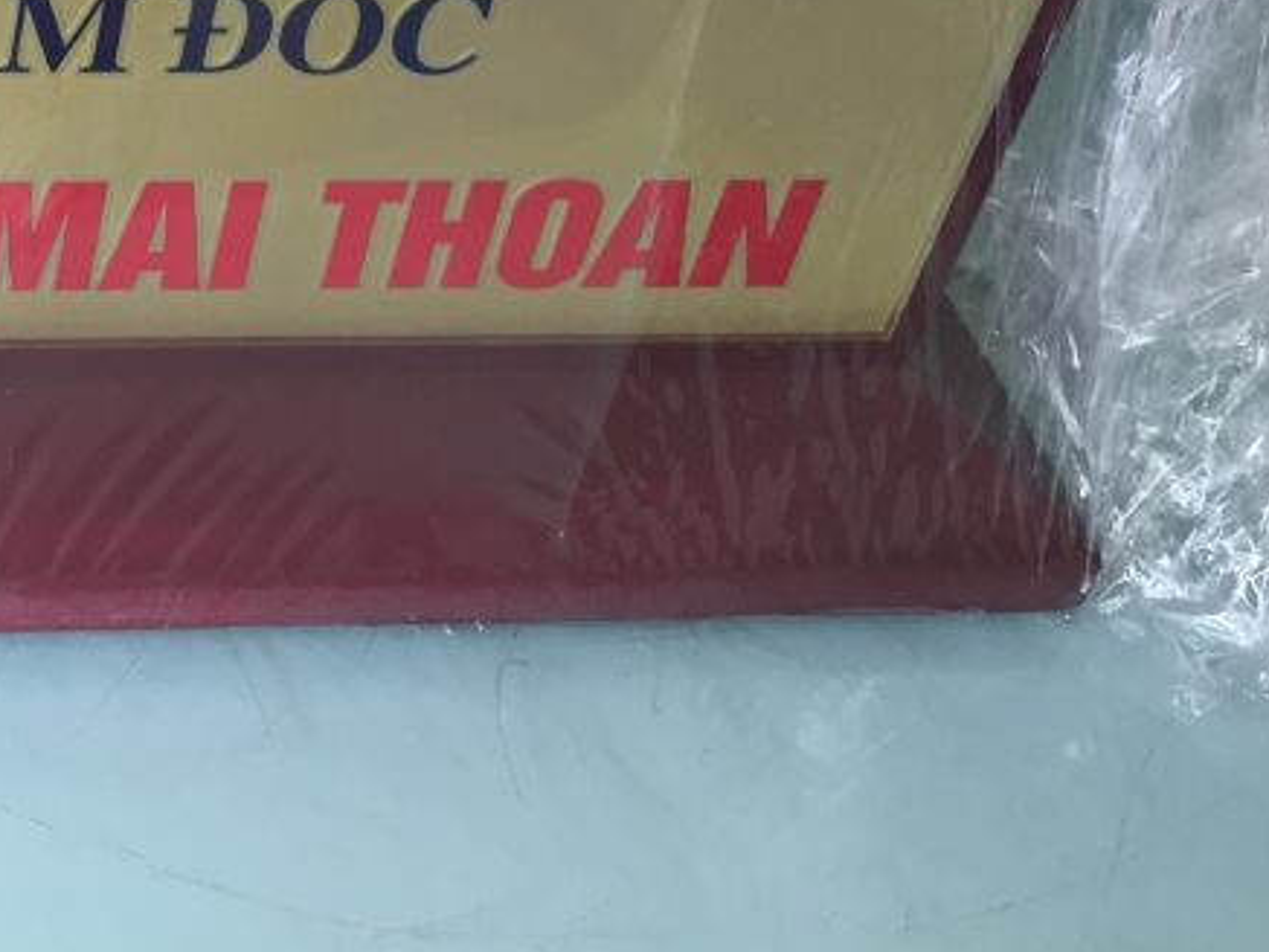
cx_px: -203
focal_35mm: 68
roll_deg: -6.9
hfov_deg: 25.9
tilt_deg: -35.0
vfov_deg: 20.5
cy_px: -134
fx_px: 2494
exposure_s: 1/33
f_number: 2.2
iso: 32
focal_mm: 4.15
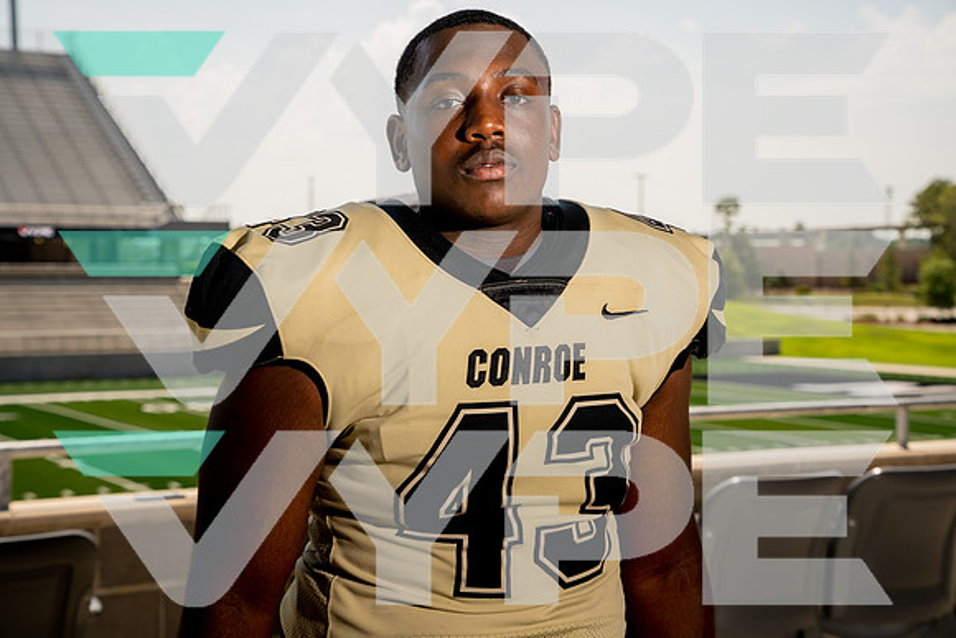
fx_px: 1780
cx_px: 478
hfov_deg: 30.1
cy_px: 319
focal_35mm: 67
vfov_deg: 20.3
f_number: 7.1
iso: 100
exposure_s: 1/250
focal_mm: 67
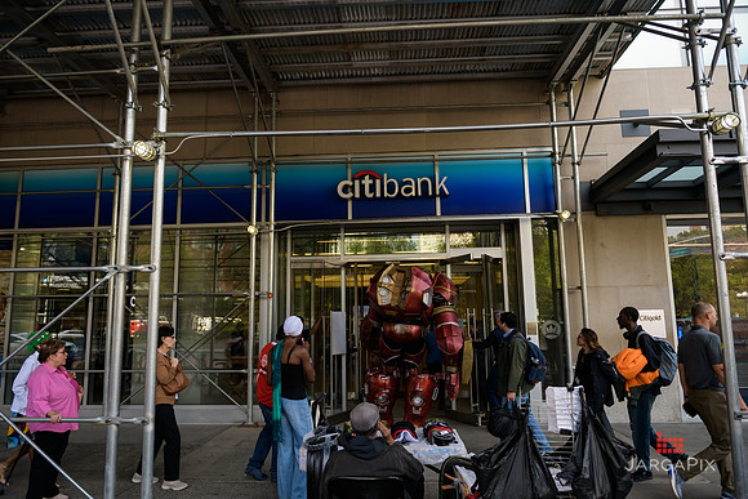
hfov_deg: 73.7
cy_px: 250
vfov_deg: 53.2
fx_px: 499
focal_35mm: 24
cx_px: 374
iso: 200
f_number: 3.2
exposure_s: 1/400
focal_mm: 24
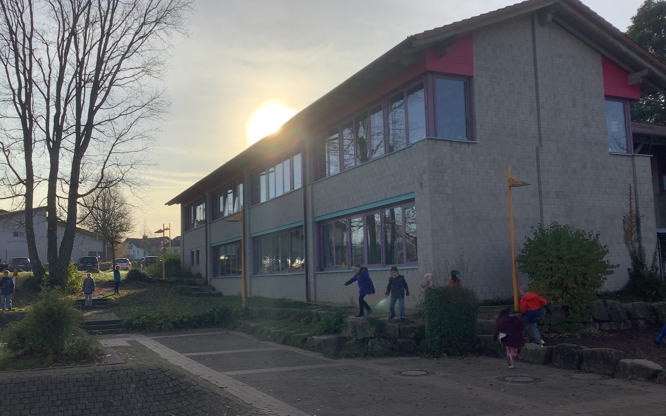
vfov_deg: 38.3
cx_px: 332
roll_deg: +1.8
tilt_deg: +4.7
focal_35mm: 33
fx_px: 599
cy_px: 216
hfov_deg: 58.1
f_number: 2.4
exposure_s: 1/2262
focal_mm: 3.3
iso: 25
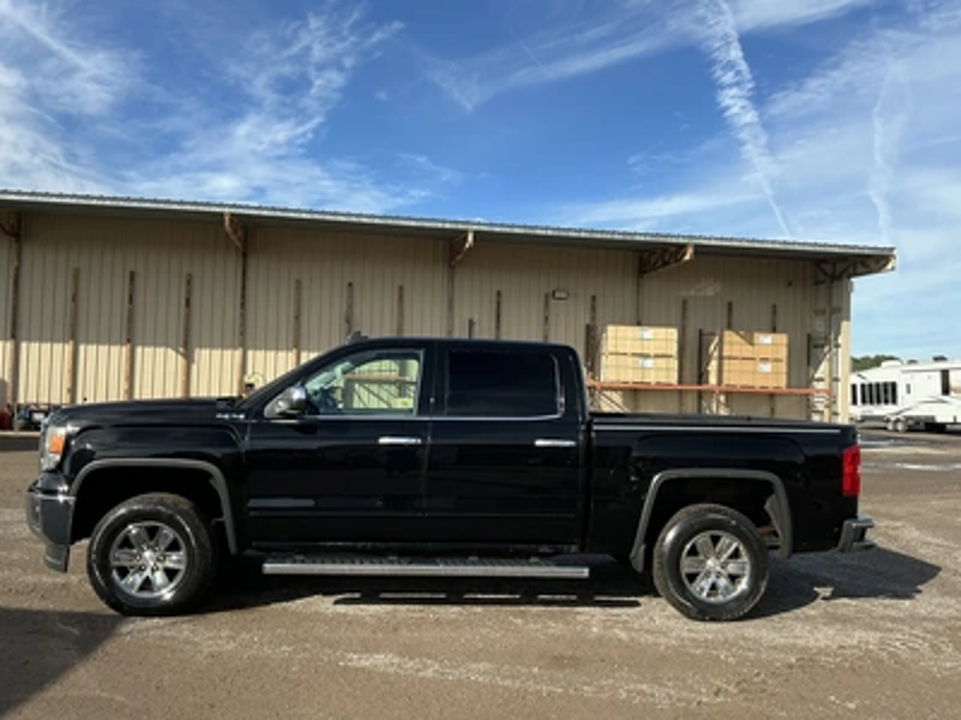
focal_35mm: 28
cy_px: 360
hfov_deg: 63.4
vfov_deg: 49.7
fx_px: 777
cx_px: 480
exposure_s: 1/1221
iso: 25
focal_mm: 3
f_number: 1.8
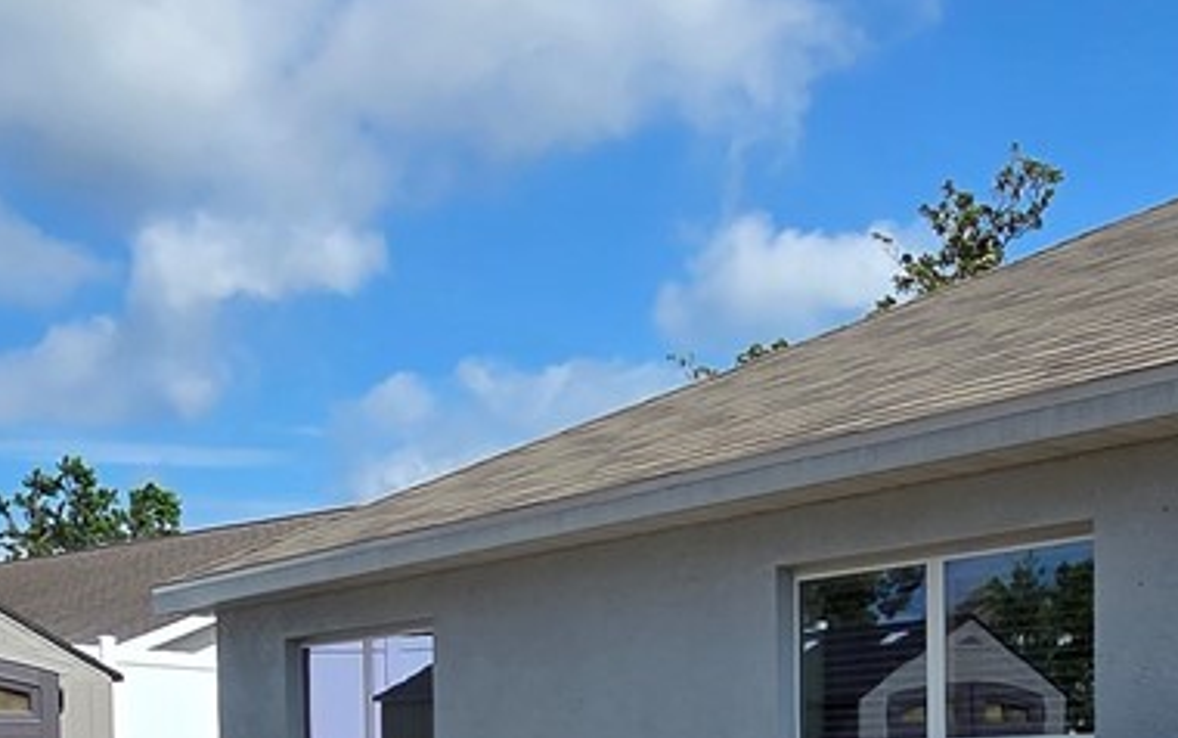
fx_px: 1863
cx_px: 905
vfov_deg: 20.8
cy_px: 909
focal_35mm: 58
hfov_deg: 34.2
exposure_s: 1/2586
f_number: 2.2
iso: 50
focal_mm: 2.2
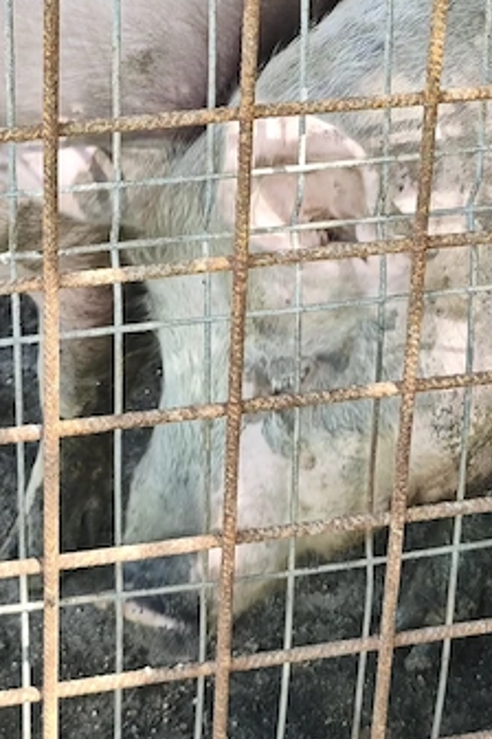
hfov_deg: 14.4
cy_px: -75
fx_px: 1947
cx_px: 286
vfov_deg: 20.5
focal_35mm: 95
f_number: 1.63
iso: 64
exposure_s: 1/100
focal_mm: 8.72
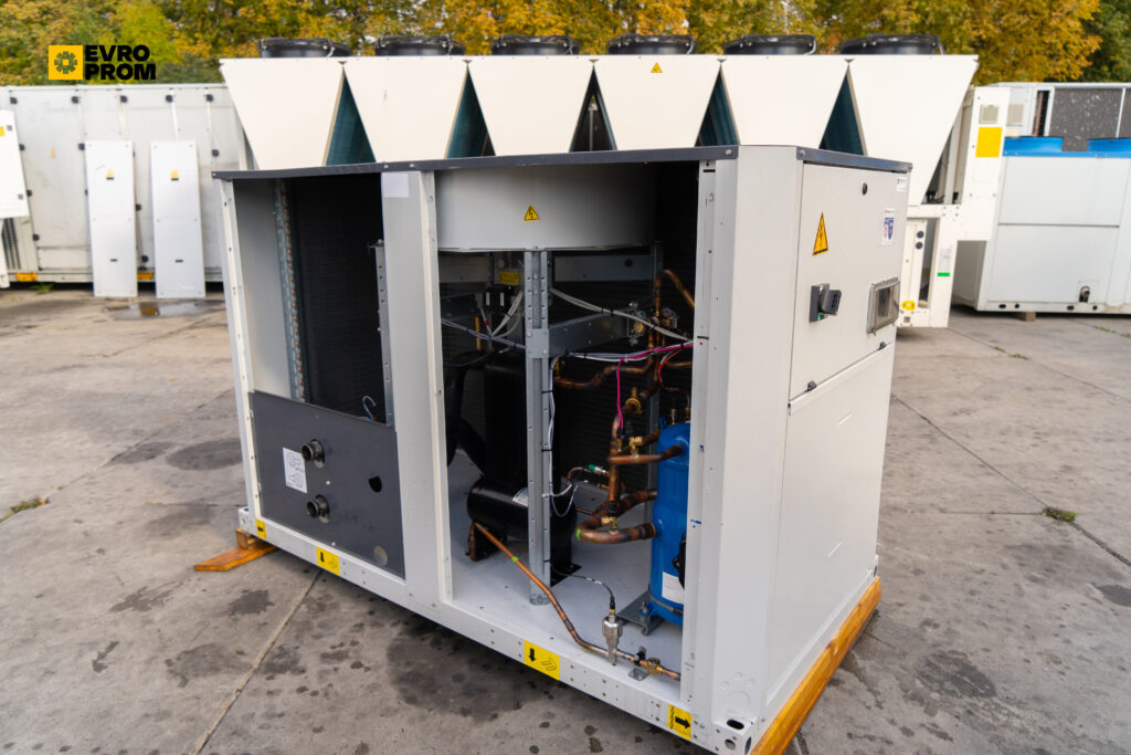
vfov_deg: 53.1
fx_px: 754
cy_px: 378
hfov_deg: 73.7
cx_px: 566
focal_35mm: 24
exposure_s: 1/800
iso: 320
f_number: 4
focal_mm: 24
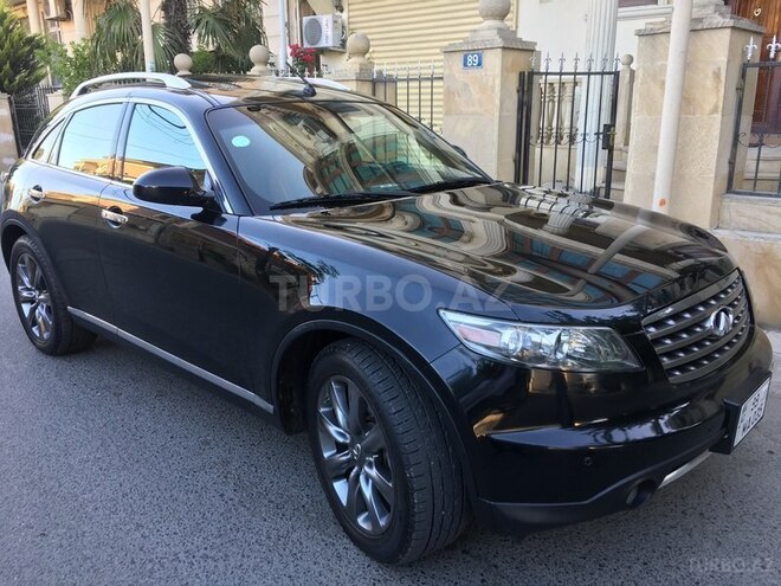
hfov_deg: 61.7
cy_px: 293
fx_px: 654
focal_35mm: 29
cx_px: 390
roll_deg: +2.1
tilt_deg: -15.8
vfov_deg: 48.2
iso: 25
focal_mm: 4.15
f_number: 2.2
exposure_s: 1/50
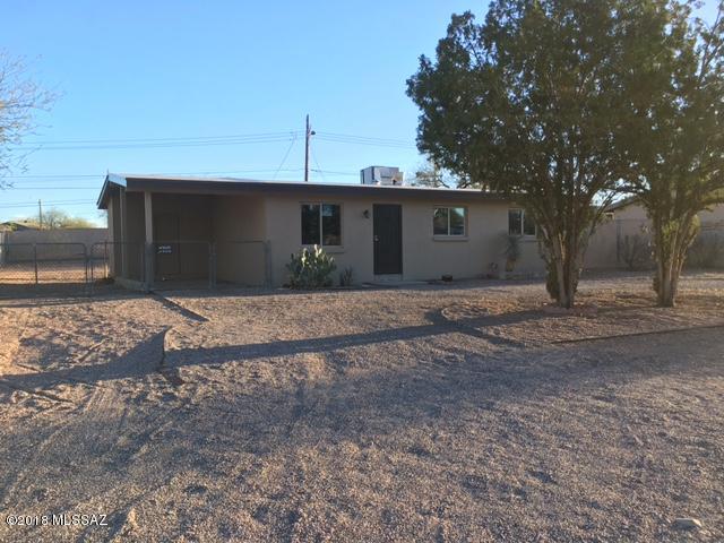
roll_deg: +0.8
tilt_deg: -1.1
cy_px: 272
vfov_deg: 48.2
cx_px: 362
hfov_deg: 61.7
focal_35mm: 29
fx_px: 607
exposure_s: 1/277
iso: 25
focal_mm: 4.15
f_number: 2.2
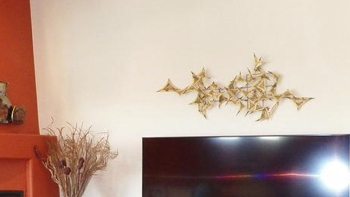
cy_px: 212
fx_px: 770
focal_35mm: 83
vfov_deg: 14.3
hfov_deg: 24.7
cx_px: 26
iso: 320
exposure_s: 1/30
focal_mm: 6.3
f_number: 2.8
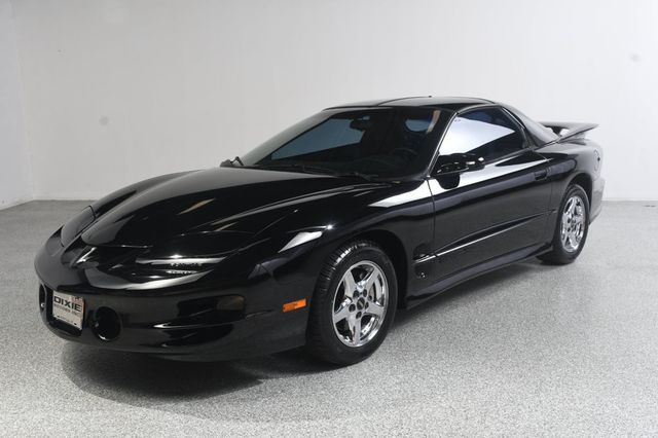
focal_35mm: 39
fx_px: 712
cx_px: 329
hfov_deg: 49.6
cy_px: 219
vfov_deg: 34.2
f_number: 9
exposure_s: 1/160
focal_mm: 26
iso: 100
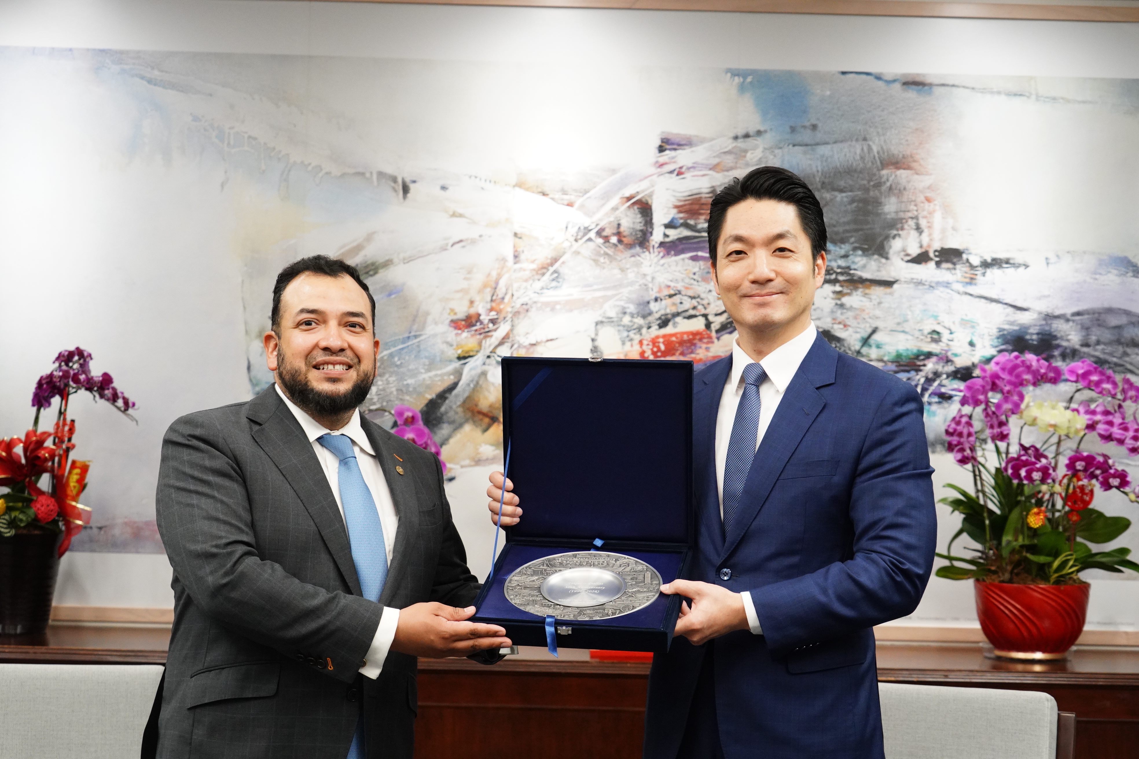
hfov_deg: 34.5
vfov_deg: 23.4
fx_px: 1835
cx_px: 570
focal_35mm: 58
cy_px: 380
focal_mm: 58
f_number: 6.3
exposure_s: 1/160
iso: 5000
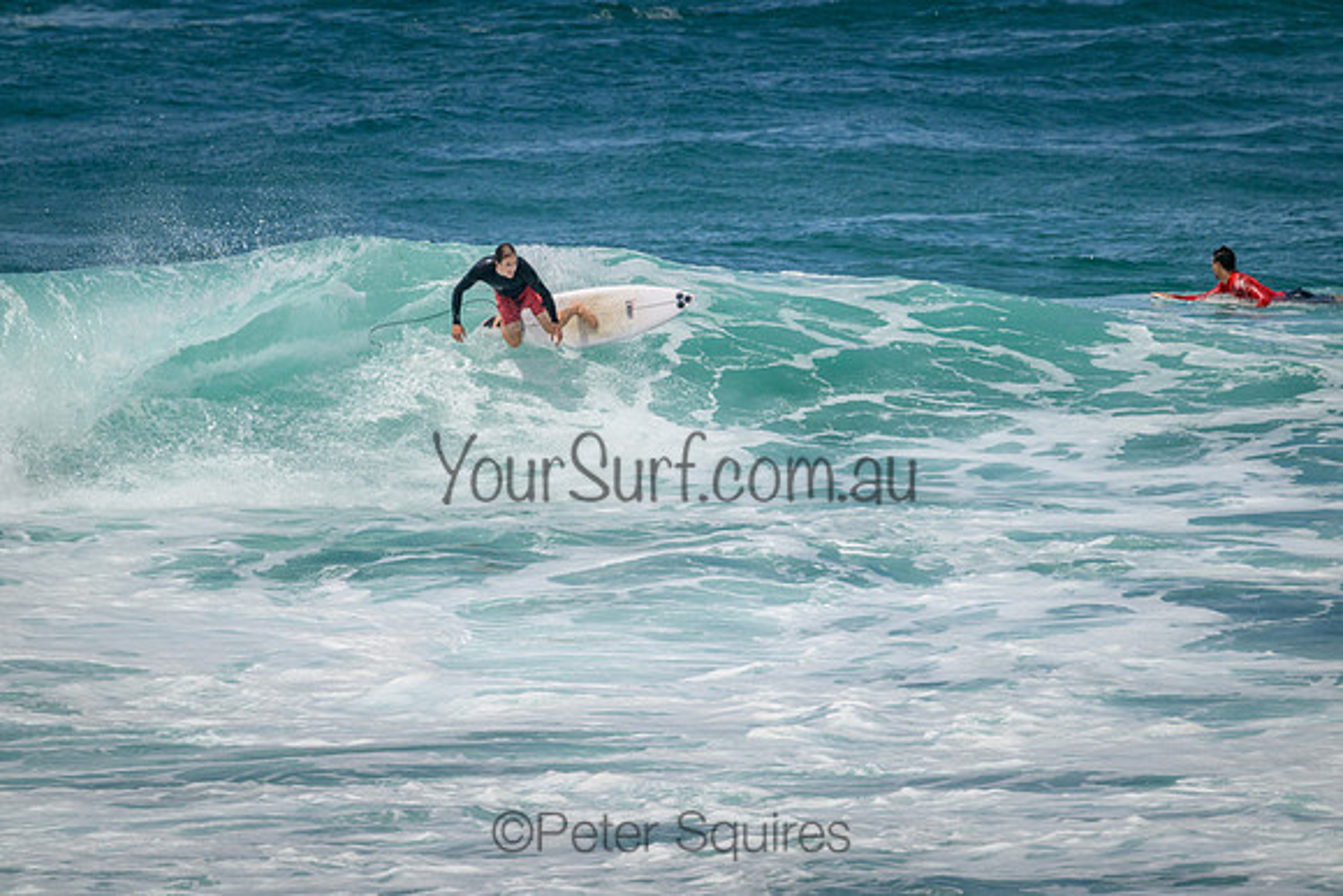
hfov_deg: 2.6
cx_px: 672
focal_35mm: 800
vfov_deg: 1.7
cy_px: 448
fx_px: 29850
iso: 450
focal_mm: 800
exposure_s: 1/2000
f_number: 11
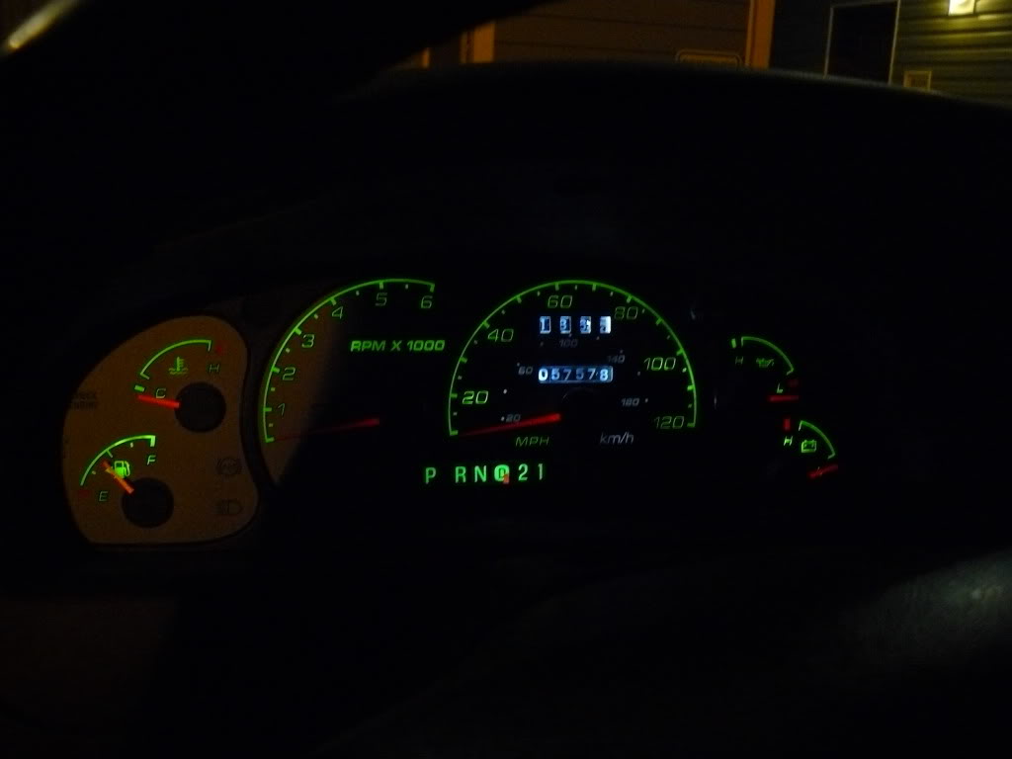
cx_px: 506
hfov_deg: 51.4
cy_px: 380
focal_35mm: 36
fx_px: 1052
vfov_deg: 39.7
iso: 400
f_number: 2.8
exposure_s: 1/10
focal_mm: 6
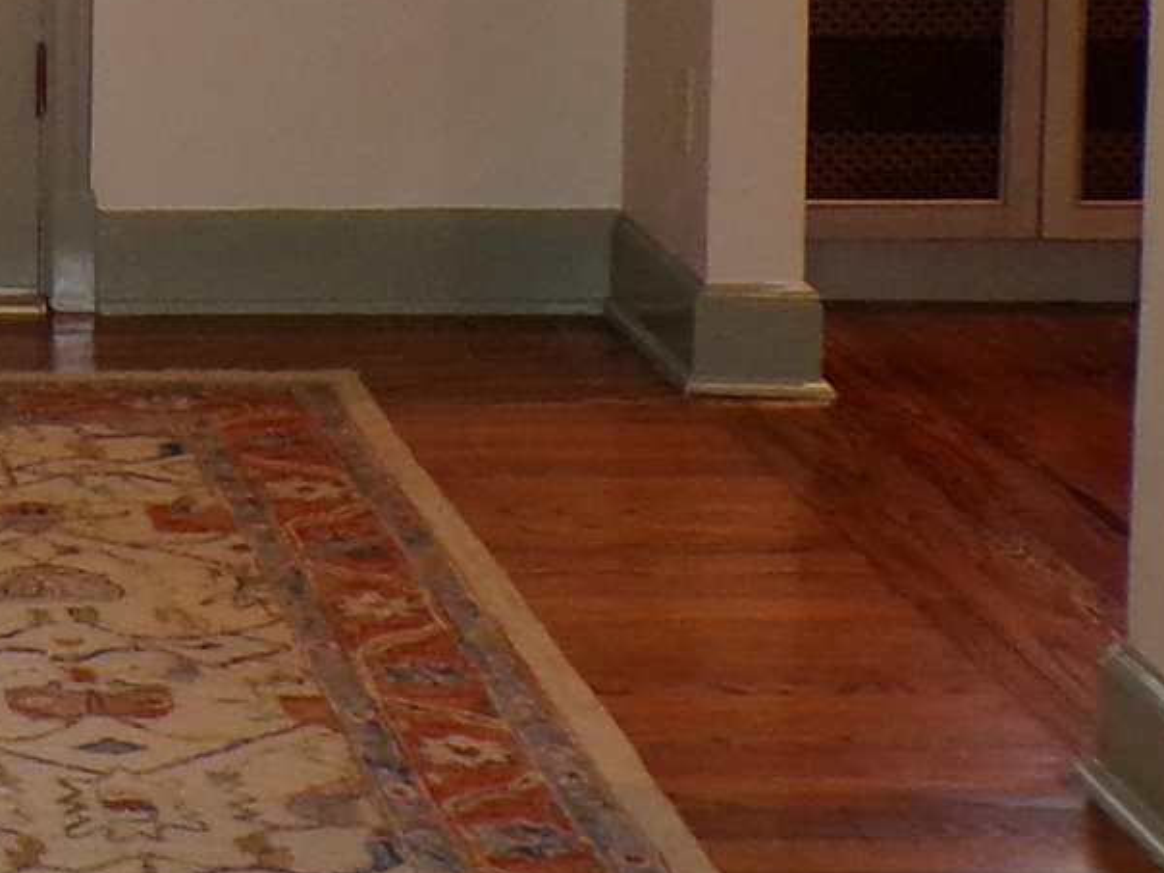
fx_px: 4102
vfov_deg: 11.8
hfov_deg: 15.2
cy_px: -243
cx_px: -445
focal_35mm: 122
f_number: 3
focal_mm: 4.3
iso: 200
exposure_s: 1/25
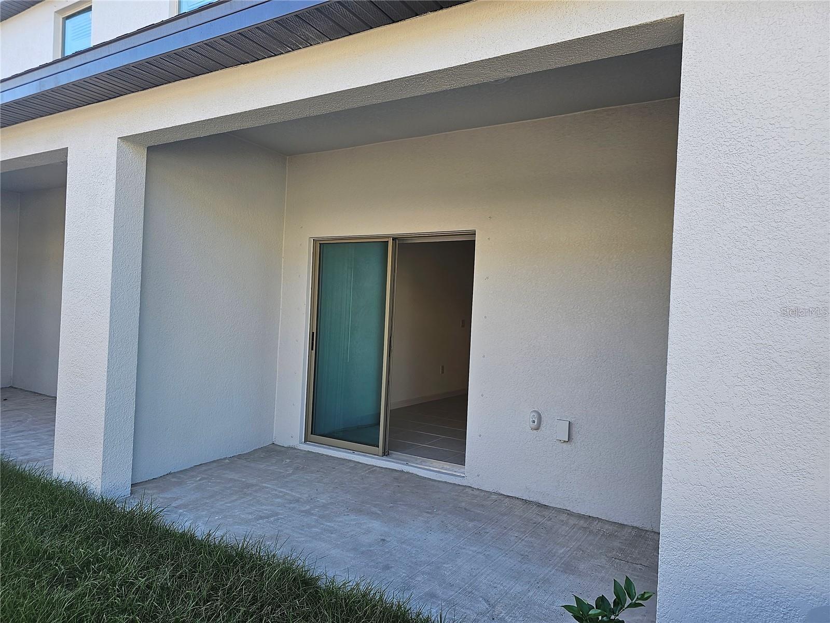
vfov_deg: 58.9
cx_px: 415
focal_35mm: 23
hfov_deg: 73.9
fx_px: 551
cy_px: 312
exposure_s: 1/359
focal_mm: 6.3
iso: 32
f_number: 1.7
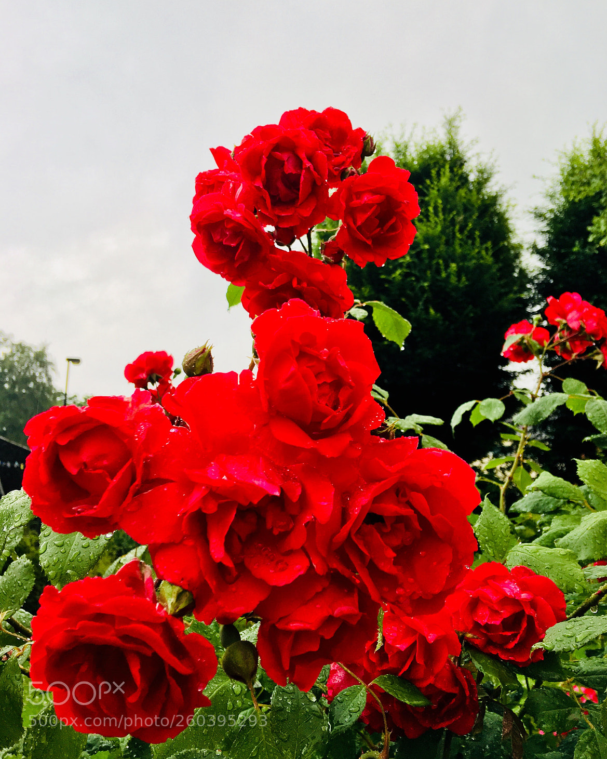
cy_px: 346
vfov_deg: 57.1
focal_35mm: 31
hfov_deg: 47.1
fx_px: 696
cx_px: 307
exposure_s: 1/137
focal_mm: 4.15
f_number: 2.2
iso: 25
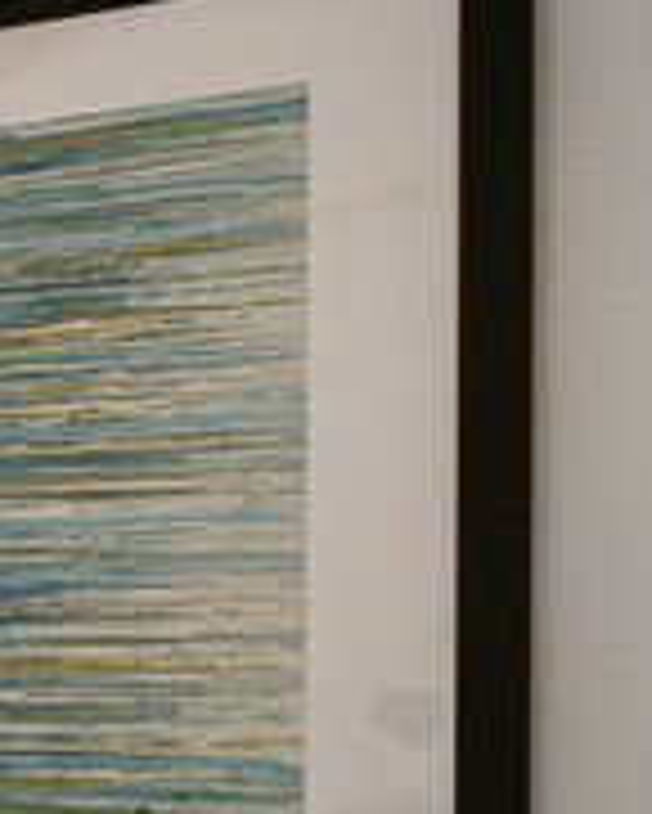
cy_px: 711
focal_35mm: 90
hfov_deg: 8.5
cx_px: -1880
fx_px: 2172
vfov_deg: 20.8
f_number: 11
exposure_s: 1/10
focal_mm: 14.5
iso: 400
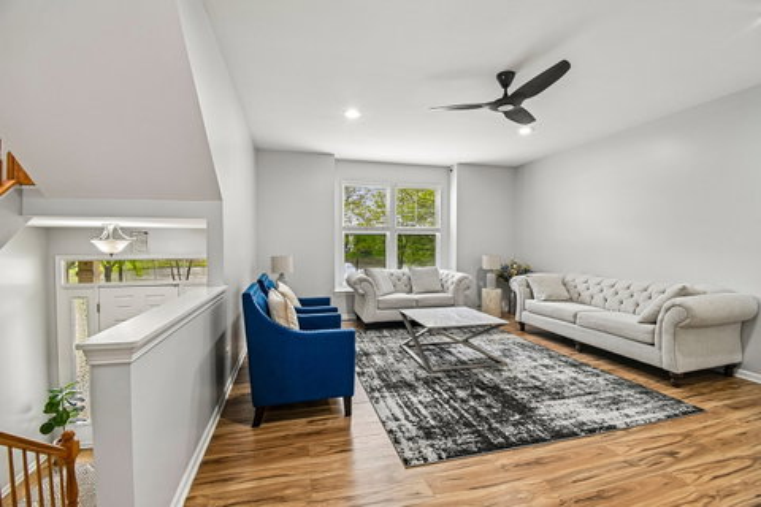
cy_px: 254
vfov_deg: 77.3
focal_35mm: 15
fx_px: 317
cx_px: 380
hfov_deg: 100.4
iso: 400
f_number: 8
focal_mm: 10
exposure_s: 1/13
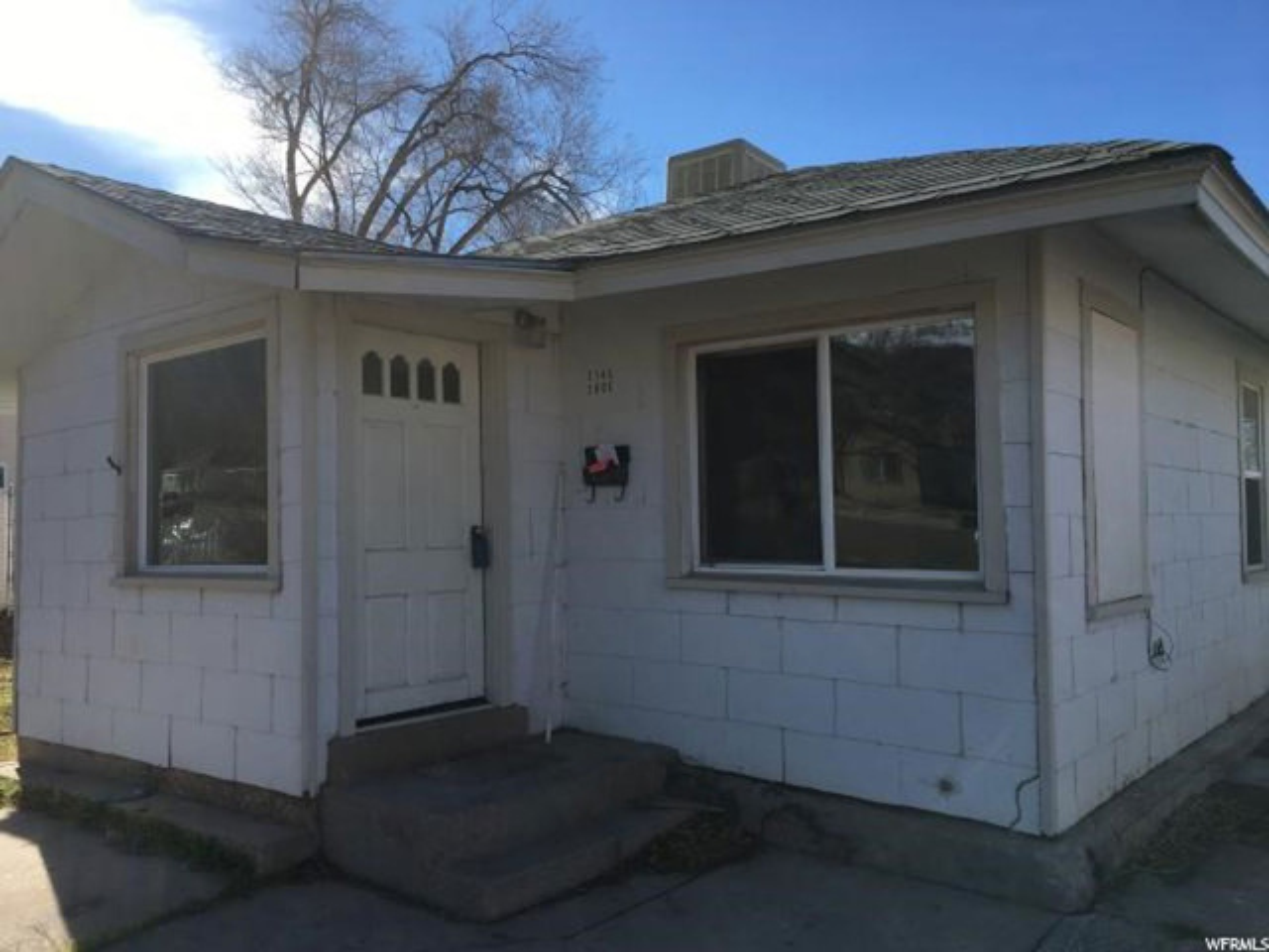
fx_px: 1063
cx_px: 634
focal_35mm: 29
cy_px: 476
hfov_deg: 61.7
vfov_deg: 48.2
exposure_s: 1/1131
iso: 25
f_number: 2.2
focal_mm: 4.15
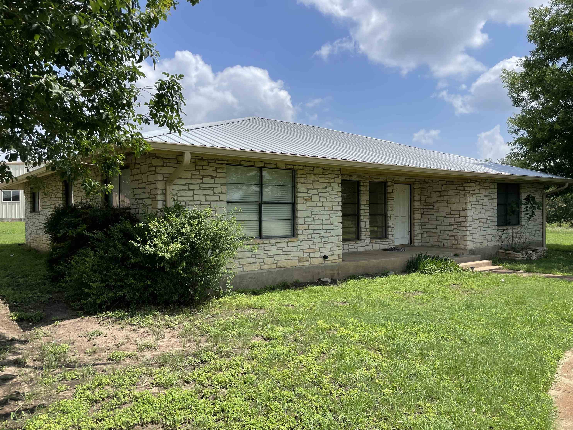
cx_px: 297
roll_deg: +0.8
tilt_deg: -1.0
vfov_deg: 51.4
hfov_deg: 65.3
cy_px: 216
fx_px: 447
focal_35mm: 27
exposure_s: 1/3731
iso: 32
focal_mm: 4.2
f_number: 1.6
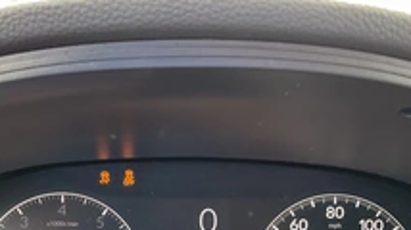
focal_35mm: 59
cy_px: 238
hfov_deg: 35.5
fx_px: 643
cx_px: 194
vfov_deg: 19.7
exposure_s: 1/67
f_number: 1.8
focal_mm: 3
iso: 64
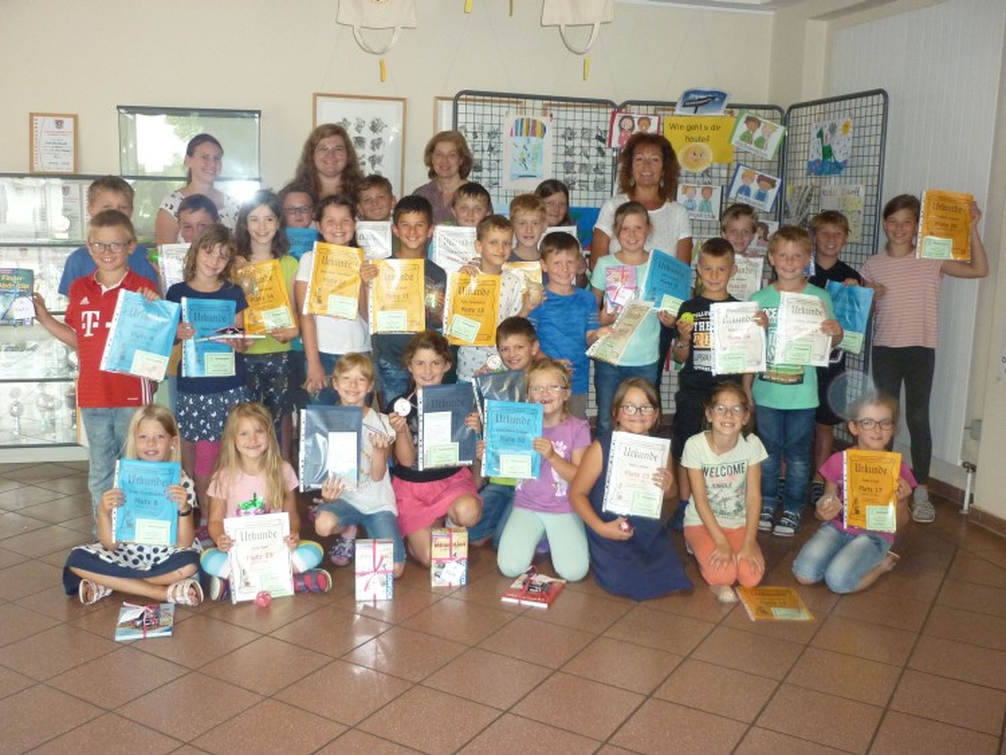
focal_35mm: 33
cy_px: 378
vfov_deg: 43.0
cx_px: 503
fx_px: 959
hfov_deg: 55.3
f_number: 2.8
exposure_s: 1/30
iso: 320
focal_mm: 5.5
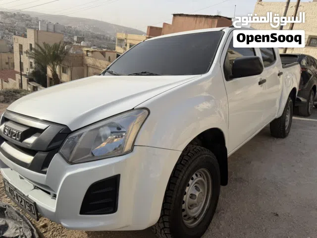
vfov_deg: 56.8
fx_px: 220
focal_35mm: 24
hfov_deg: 71.6
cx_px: 158
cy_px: 119
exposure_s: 1/3759
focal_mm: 6.76
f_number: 1.78
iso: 80
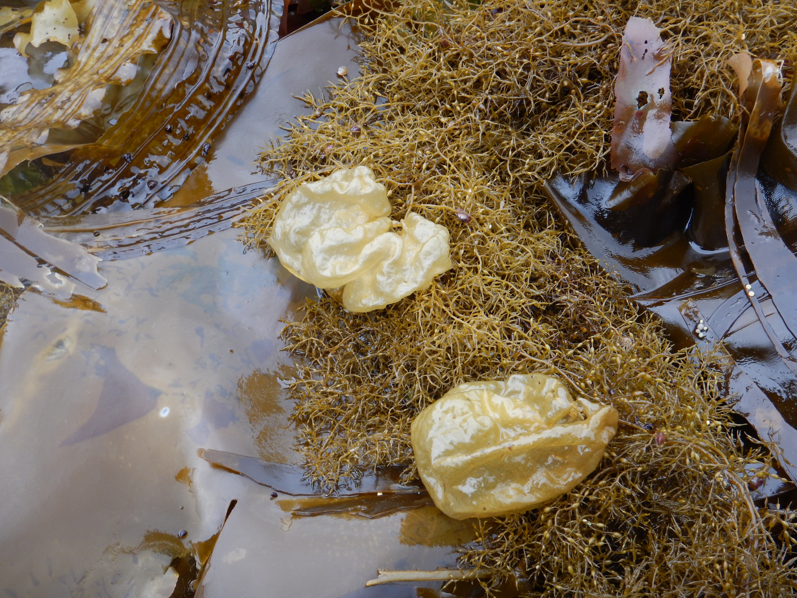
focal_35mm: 44
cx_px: 398
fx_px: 1013
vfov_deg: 32.9
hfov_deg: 42.9
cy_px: 299
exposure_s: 1/30
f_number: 4.3
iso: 140
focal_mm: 7.8
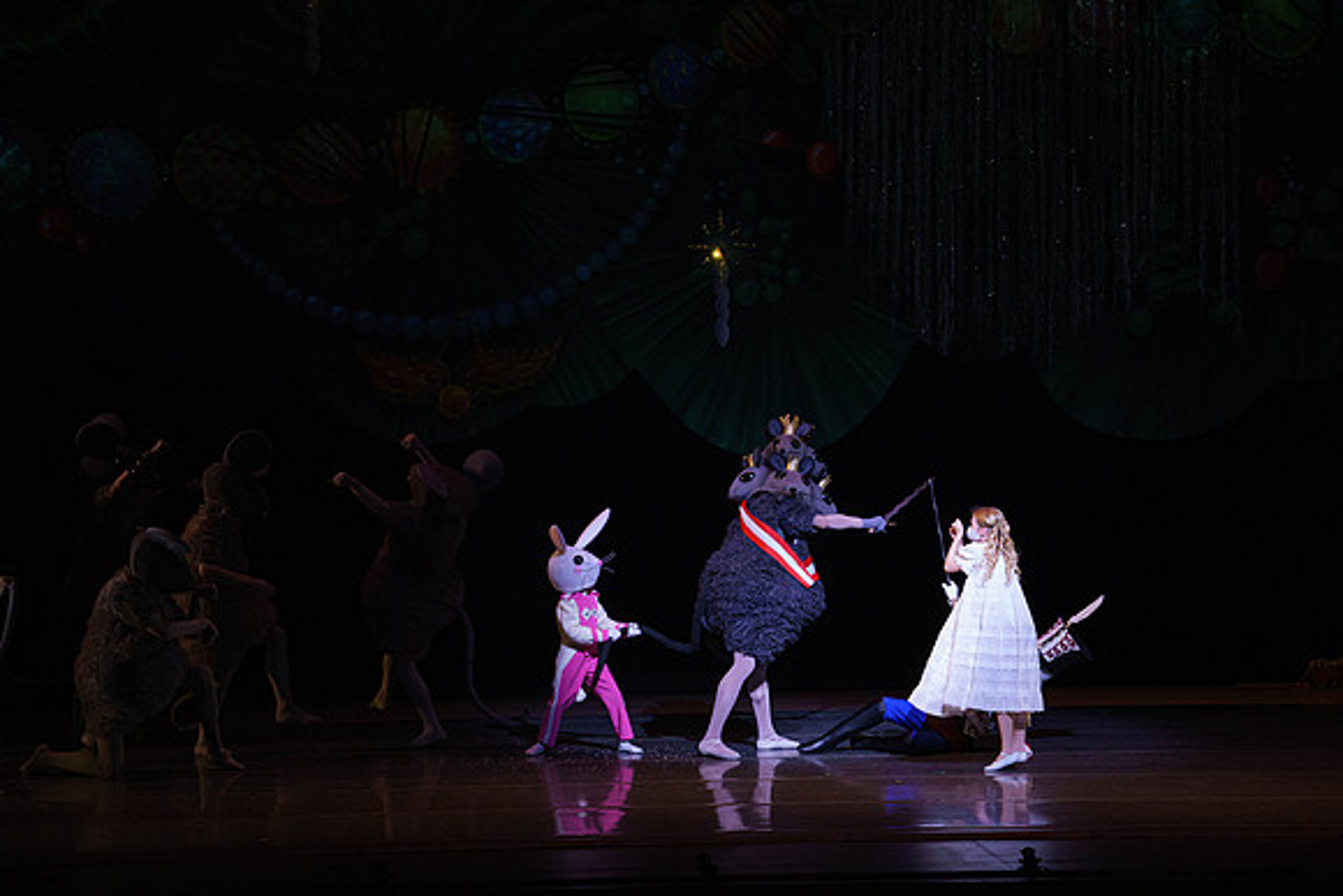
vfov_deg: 7.5
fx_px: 6791
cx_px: 672
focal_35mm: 182
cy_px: 448
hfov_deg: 11.3
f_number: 9
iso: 5000
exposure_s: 1/320
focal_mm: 182
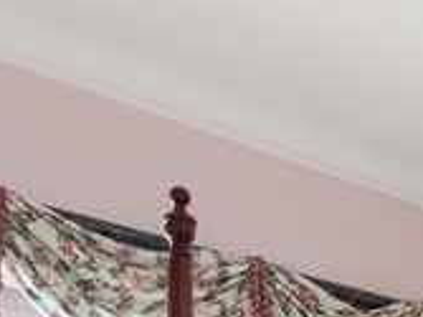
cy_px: 647
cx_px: 603
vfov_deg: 14.2
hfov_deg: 20.1
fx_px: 1050
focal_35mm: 86
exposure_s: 1/10
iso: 200
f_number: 7.1
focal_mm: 7
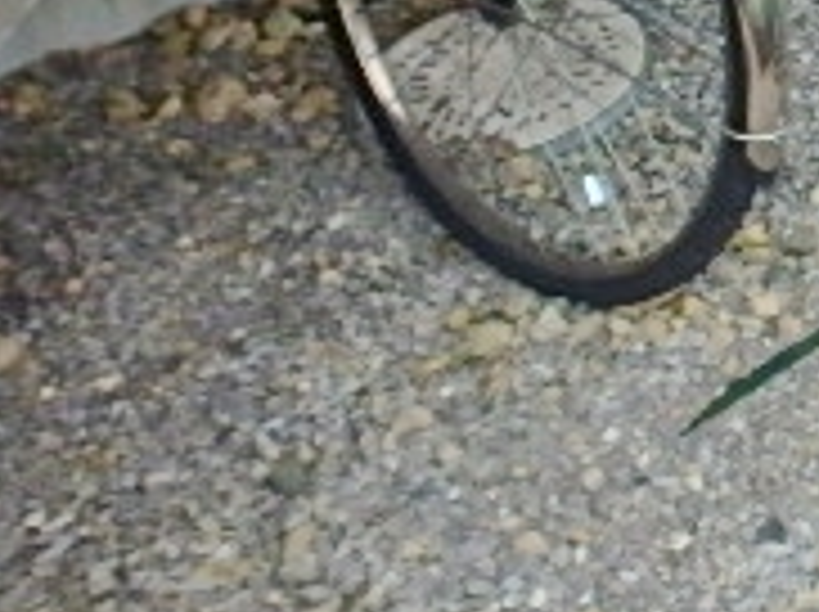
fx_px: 1749
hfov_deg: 20.0
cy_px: -166
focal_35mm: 74
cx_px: 1436
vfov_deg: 18.6
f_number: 3.5
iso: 125
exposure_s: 1/125
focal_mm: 3.7
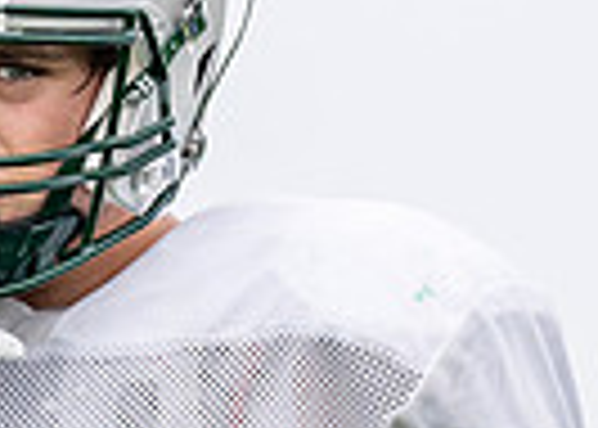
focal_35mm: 834
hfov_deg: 2.4
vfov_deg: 1.7
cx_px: 137
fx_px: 14164
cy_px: 401
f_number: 2.8
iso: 250
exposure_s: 1/2500
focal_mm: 167
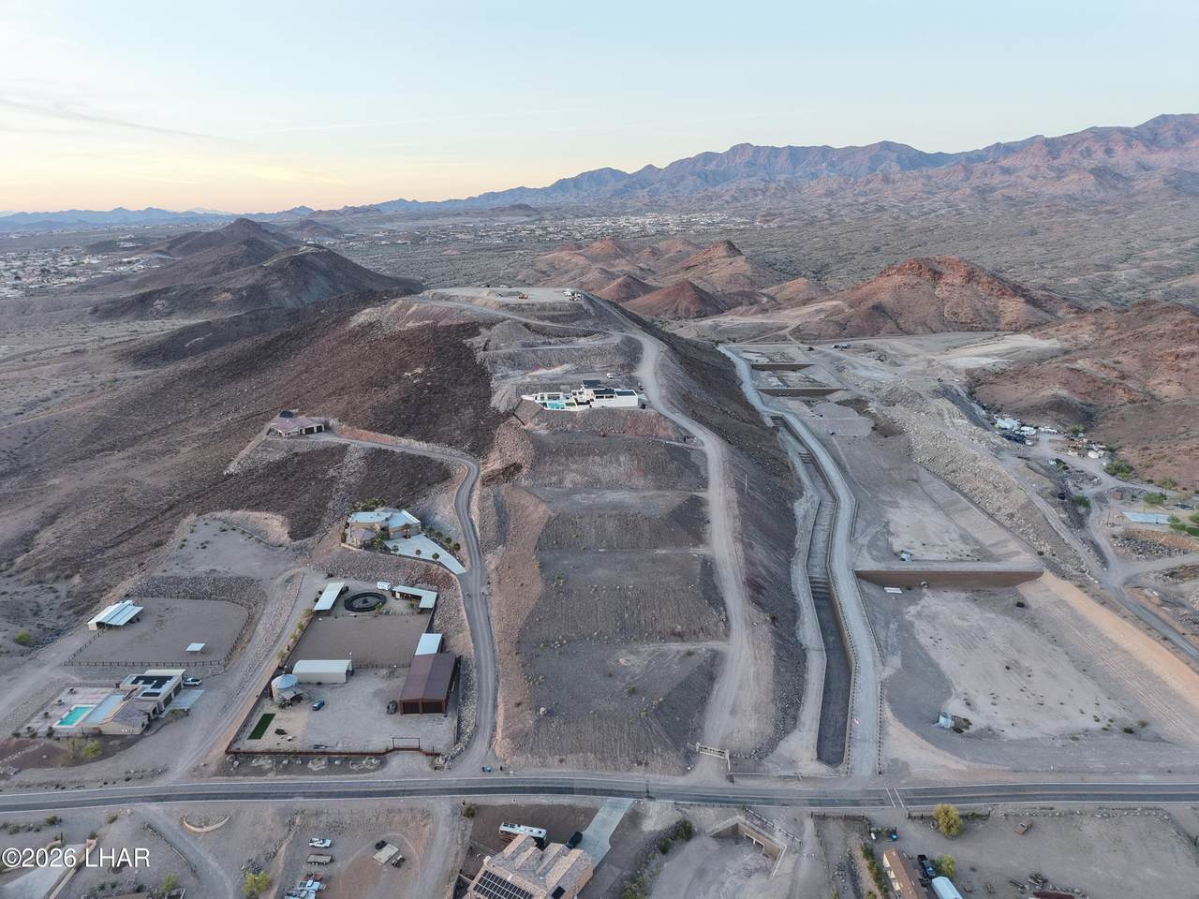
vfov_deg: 56.8
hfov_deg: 71.6
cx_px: 600
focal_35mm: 24
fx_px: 831
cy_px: 450
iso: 290
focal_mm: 8.67
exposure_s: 1/160
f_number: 1.8
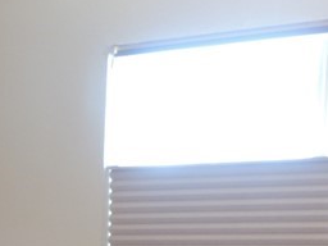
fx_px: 1251
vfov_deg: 10.5
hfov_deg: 13.7
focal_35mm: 132
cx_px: -210
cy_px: 455
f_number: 3.2
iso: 360
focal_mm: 5.8
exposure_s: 1/50
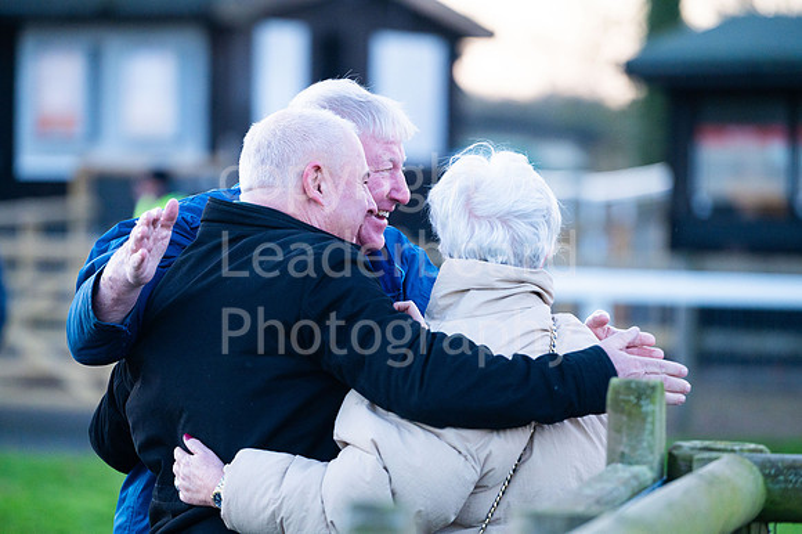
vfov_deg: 6.9
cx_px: 401
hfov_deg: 10.3
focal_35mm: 200
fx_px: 4453
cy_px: 267
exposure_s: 1/1250
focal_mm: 200
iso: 1250
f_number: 3.5
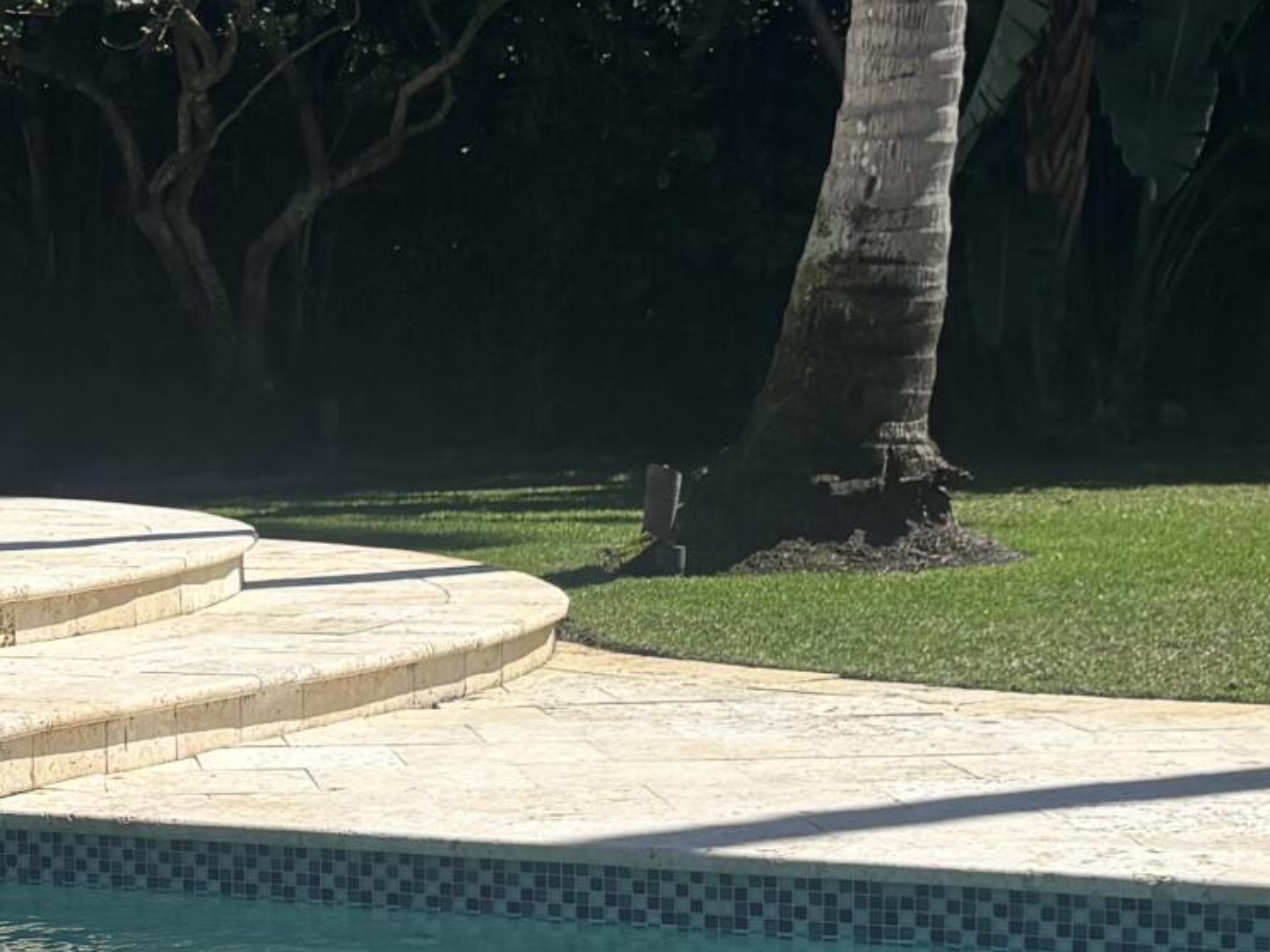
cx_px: -448
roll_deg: +1.7
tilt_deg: -5.4
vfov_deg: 14.0
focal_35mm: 105
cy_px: 690
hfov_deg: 17.4
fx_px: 3852
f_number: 1.6
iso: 50
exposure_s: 1/4854
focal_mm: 5.96
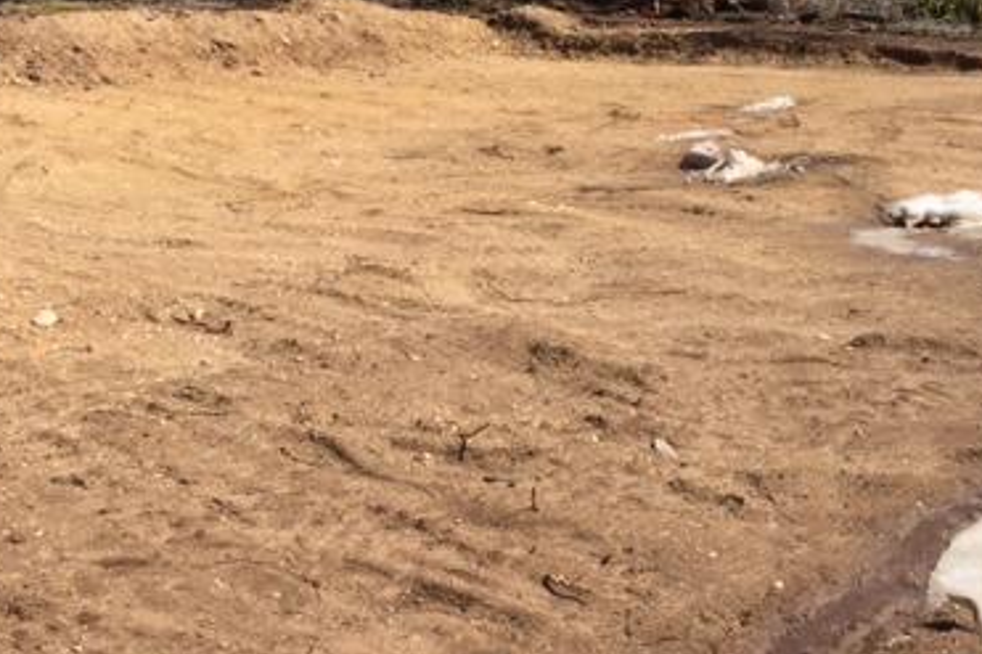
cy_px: 318
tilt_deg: -13.0
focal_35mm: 52
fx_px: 1418
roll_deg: -2.1
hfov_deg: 38.1
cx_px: 553
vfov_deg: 26.0
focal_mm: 4.15
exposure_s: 1/2933
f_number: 2.2
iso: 32
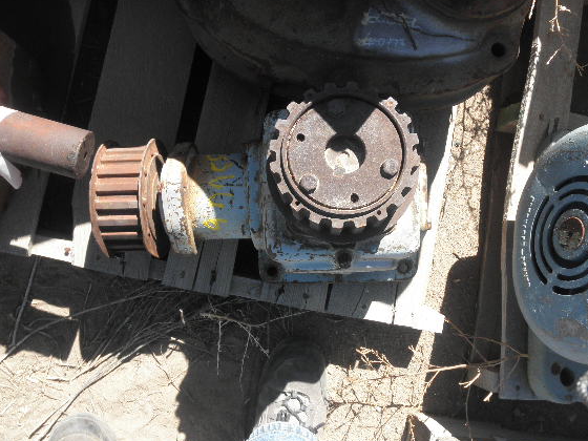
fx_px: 544
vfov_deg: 44.1
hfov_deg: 56.7
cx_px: 318
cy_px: 194
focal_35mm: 32
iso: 64
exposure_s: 1/320
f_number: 3
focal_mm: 5
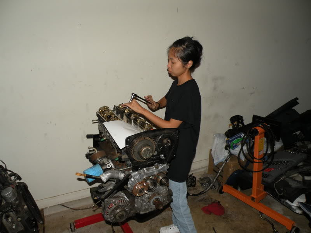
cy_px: 116
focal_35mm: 27
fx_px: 243
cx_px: 156
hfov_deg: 65.3
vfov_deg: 51.4
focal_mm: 4.7
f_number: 2.8
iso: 64
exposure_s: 1/60
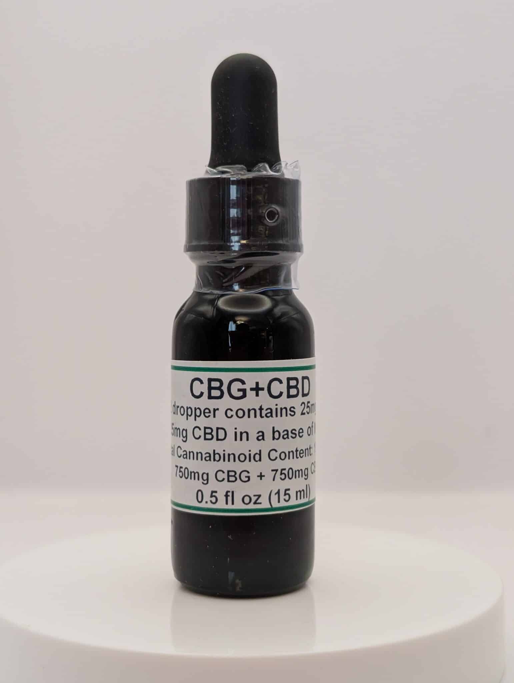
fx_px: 968
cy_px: 342
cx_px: 257
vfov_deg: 38.9
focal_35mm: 49
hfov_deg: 29.7
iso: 223
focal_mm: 6.9
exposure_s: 1/73
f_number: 1.68
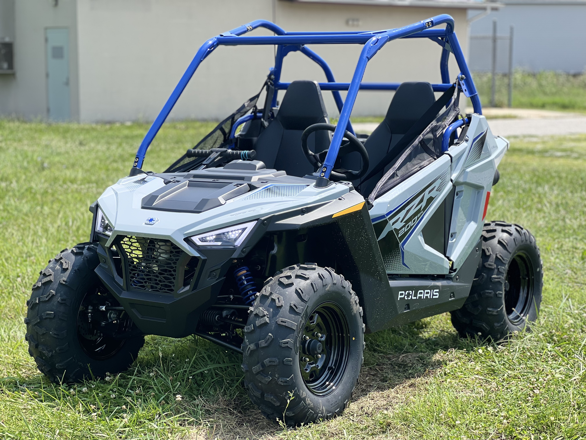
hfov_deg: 25.3
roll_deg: -1.1
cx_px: 293
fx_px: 1304
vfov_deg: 19.1
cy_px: 220
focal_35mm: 77
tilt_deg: -6.9
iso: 32
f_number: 2.8
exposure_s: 1/371
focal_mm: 9
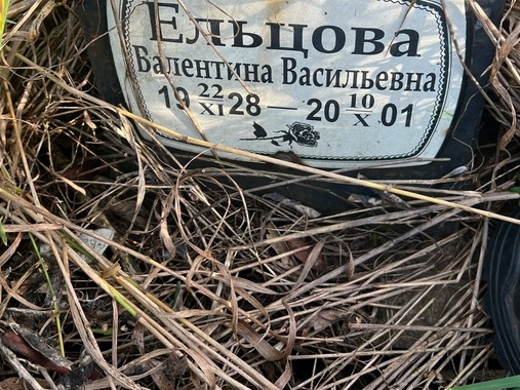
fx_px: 616
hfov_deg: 45.7
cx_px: 290
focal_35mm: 41
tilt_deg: -63.6
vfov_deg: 34.2
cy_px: 87
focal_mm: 5.7
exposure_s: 1/155
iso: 40
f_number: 1.5
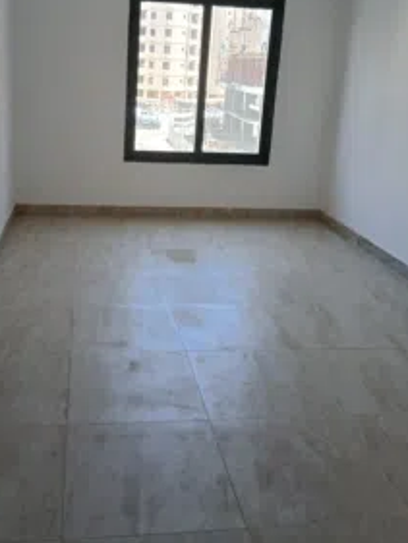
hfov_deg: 38.6
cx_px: 170
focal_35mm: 37
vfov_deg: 49.5
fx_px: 581
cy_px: 195
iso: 50
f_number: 1.8
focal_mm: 3.98
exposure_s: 1/50
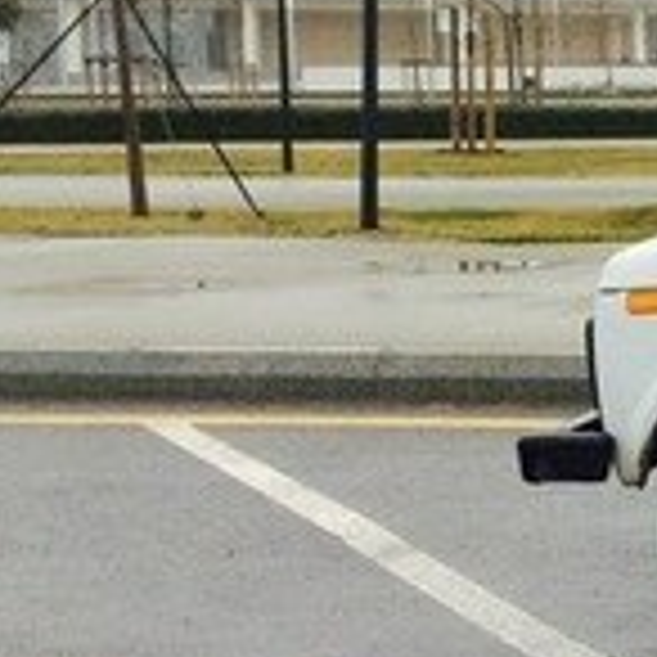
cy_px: 254
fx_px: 2491
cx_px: 1467
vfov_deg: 15.0
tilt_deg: -5.5
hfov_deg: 12.5
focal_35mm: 116
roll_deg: +0.8
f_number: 2.2
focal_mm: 4.15
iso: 32
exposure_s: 1/102
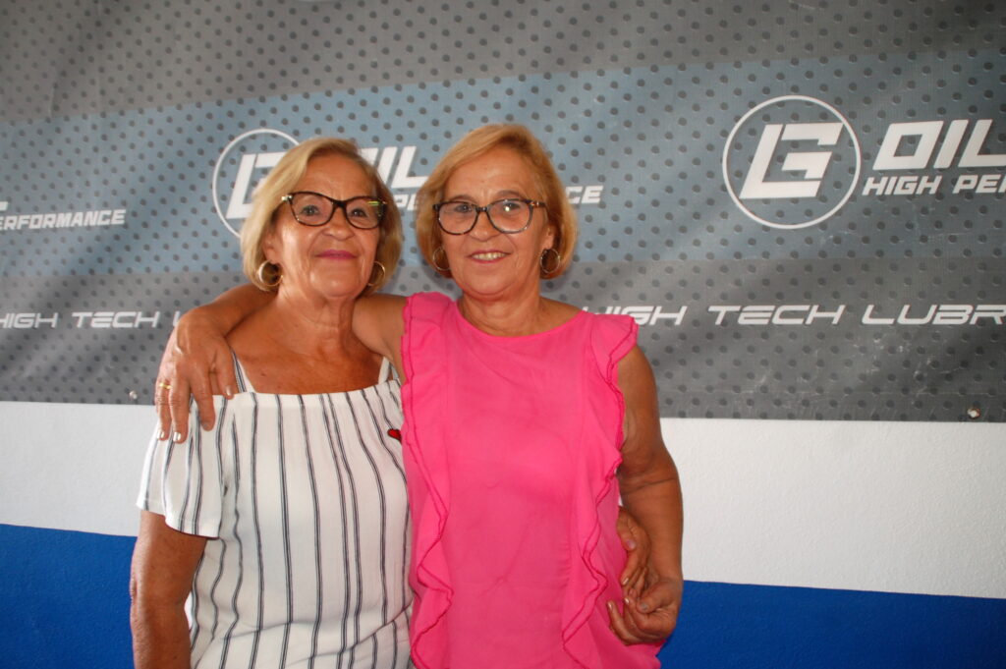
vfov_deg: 47.9
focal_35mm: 27
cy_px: 334
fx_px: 754
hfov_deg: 67.4
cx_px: 503
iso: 400
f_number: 3.5
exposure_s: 1/60
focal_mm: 18
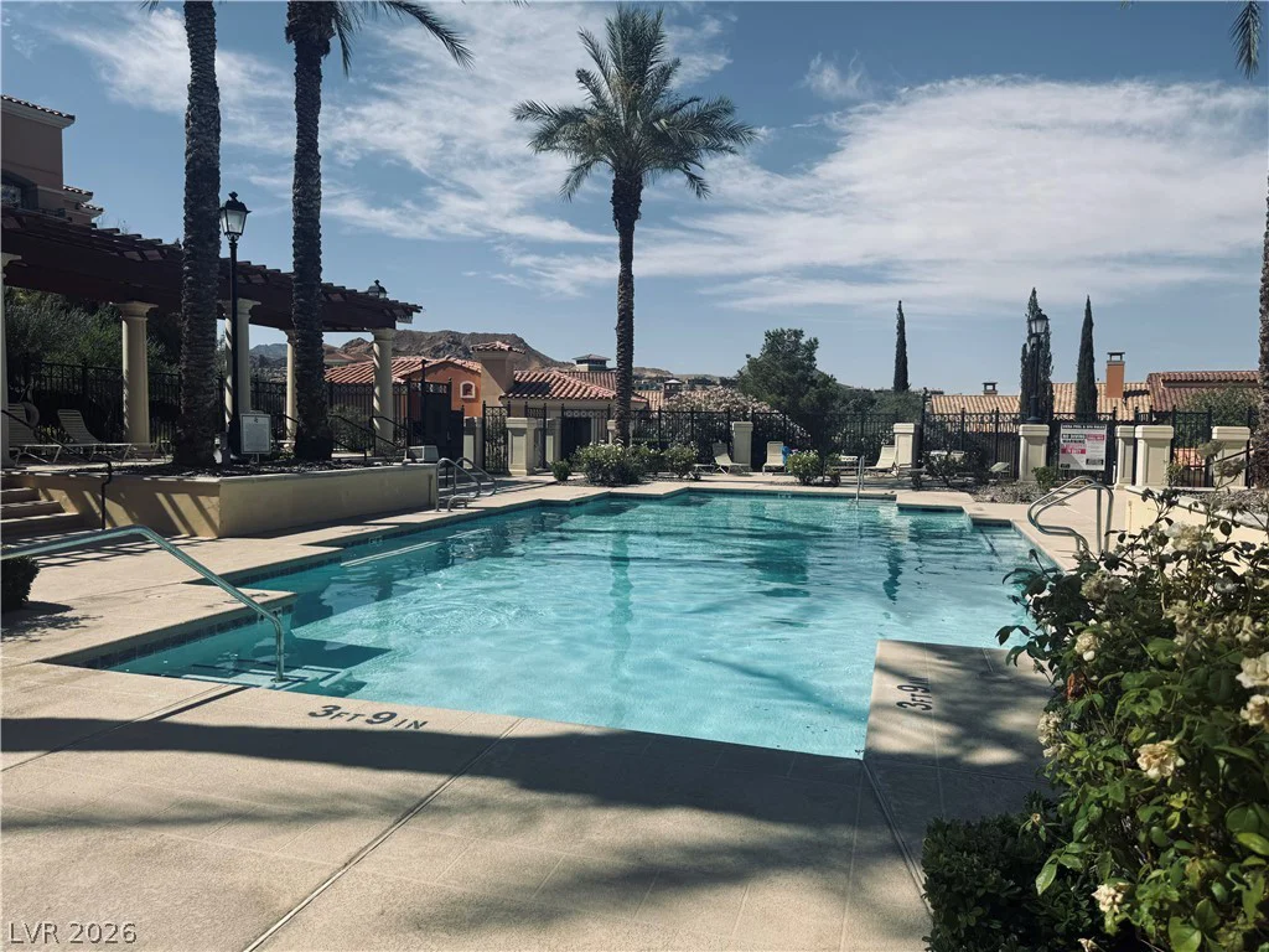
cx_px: 634
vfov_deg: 56.8
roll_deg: -0.9
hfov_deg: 71.6
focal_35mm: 24
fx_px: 880
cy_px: 476
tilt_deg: -3.6
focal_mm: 6.76
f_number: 1.78
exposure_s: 1/7092
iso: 80
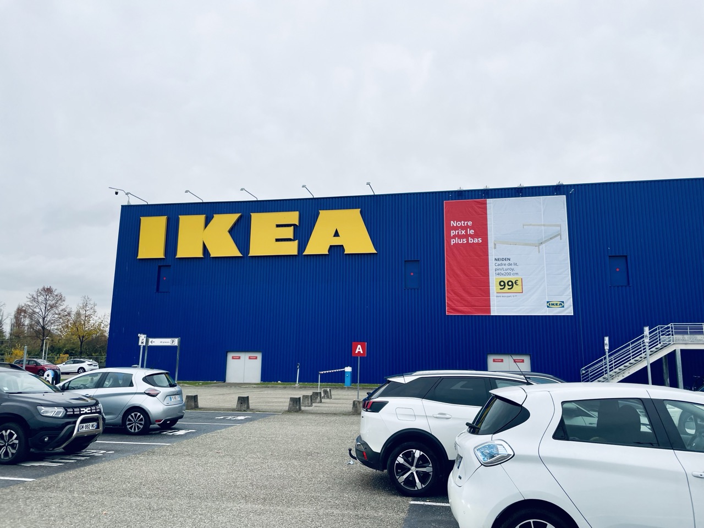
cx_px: 352
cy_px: 264
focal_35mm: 26
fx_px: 529
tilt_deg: +10.5
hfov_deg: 67.3
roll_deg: +1.1
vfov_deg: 53.1
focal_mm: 4.2
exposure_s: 1/161
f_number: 1.6
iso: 32
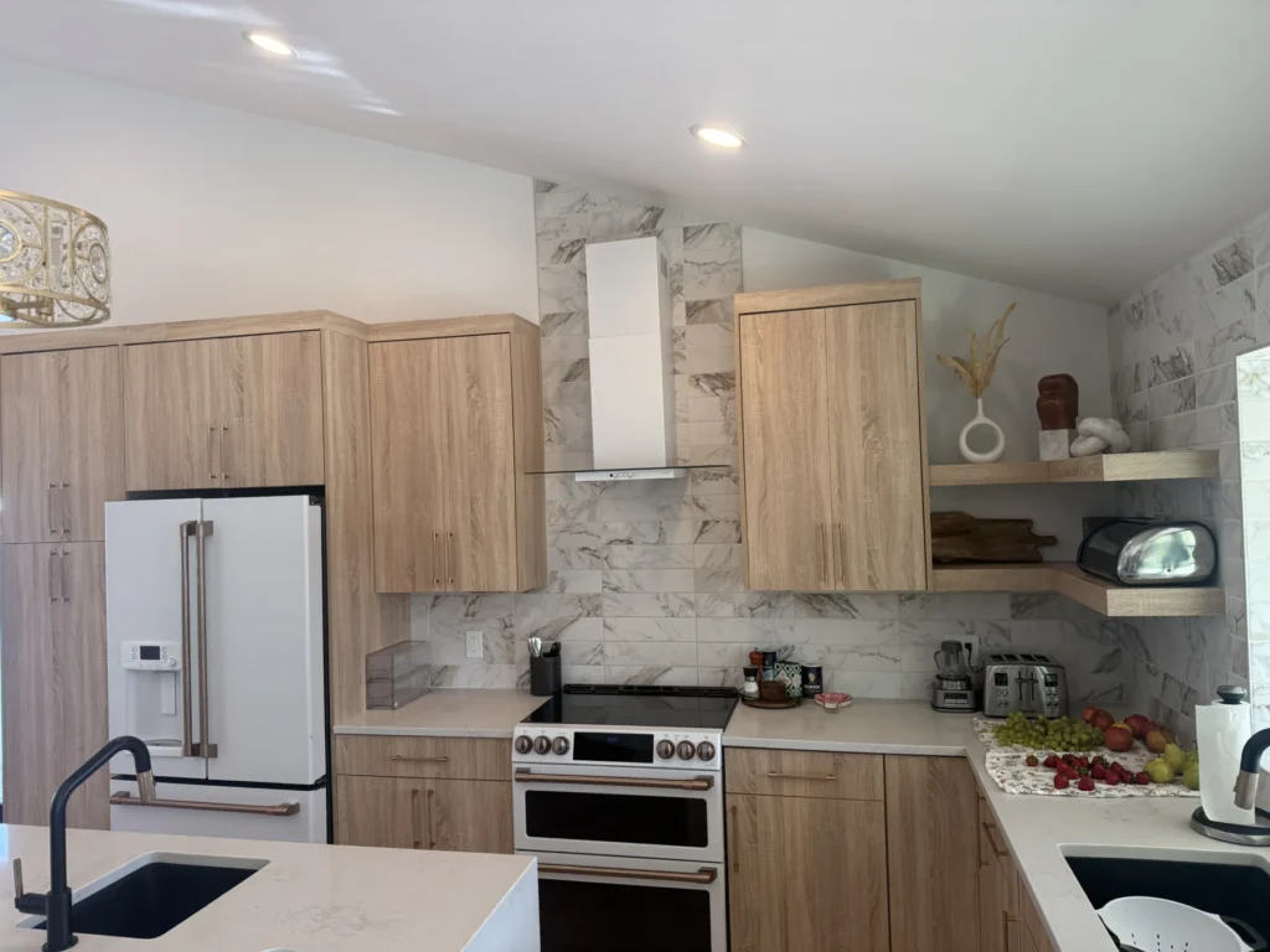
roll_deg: +1.5
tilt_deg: +1.4
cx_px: 635
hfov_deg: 71.6
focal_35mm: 24
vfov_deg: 56.8
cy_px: 476
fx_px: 881
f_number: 1.78
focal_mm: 6.76
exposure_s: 1/228
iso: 160
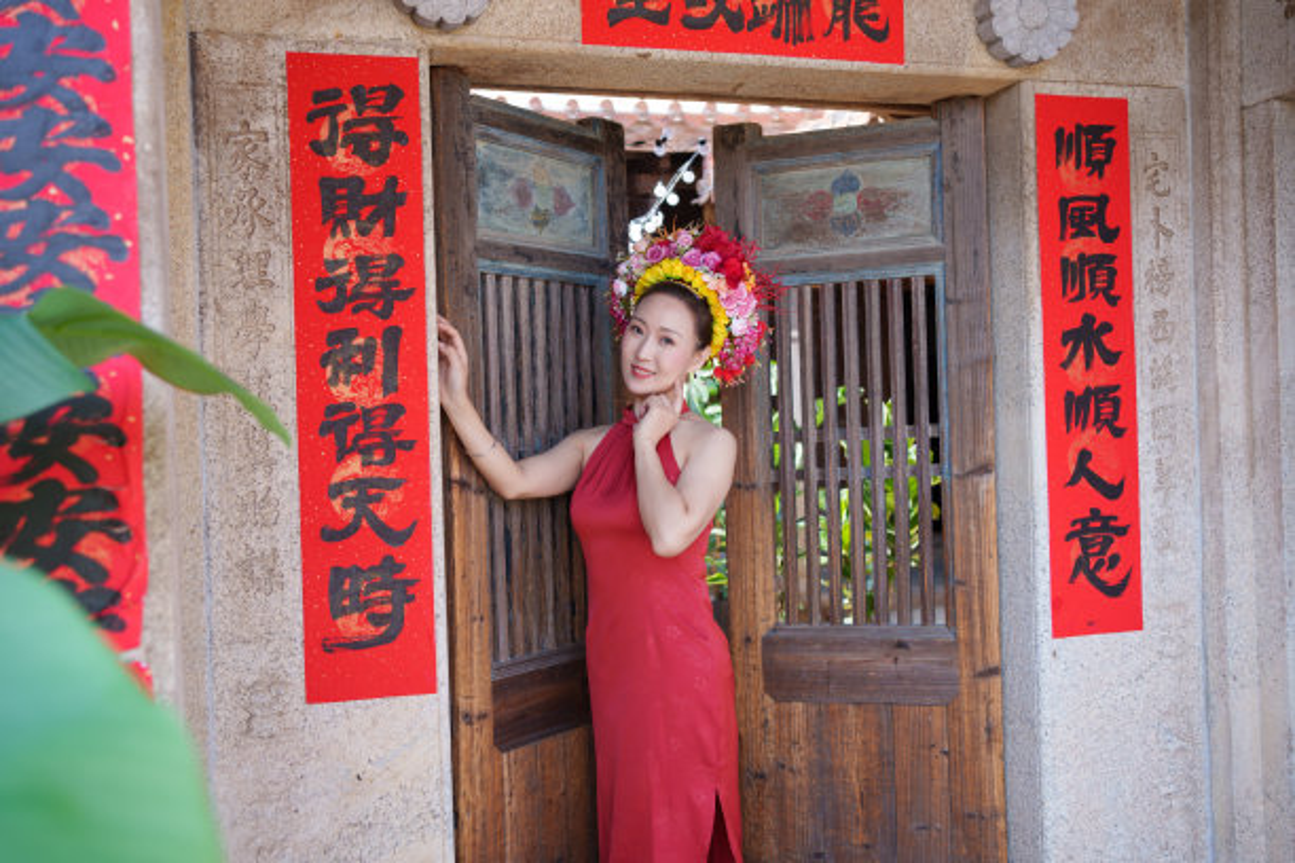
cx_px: 648
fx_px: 1259
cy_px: 432
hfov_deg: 54.4
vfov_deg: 37.9
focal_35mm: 35
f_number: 4
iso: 100
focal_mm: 35
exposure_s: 1/125
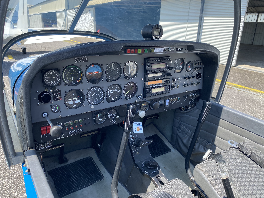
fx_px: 198
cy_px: 99
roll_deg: -2.4
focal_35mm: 26
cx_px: 132
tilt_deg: -20.0
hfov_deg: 67.3
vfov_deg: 53.1
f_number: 1.8
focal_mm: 4.25
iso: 32
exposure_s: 1/685
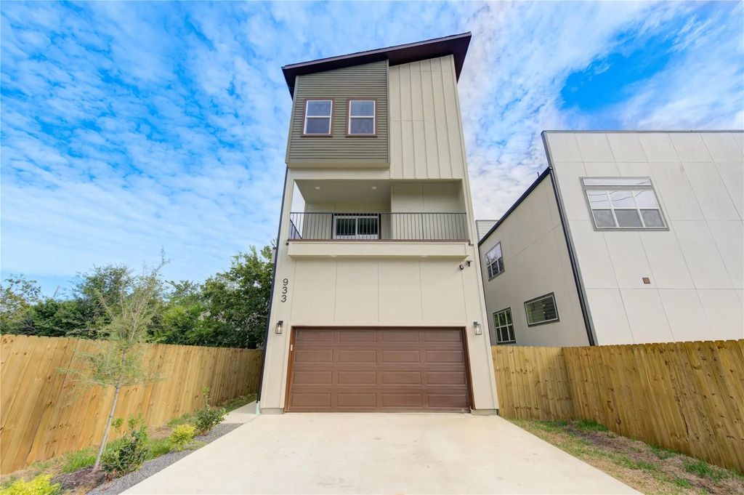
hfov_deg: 104.3
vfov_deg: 81.1
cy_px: 248
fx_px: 289
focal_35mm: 14
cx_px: 372
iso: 125
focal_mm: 14
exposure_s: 1/320
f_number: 8
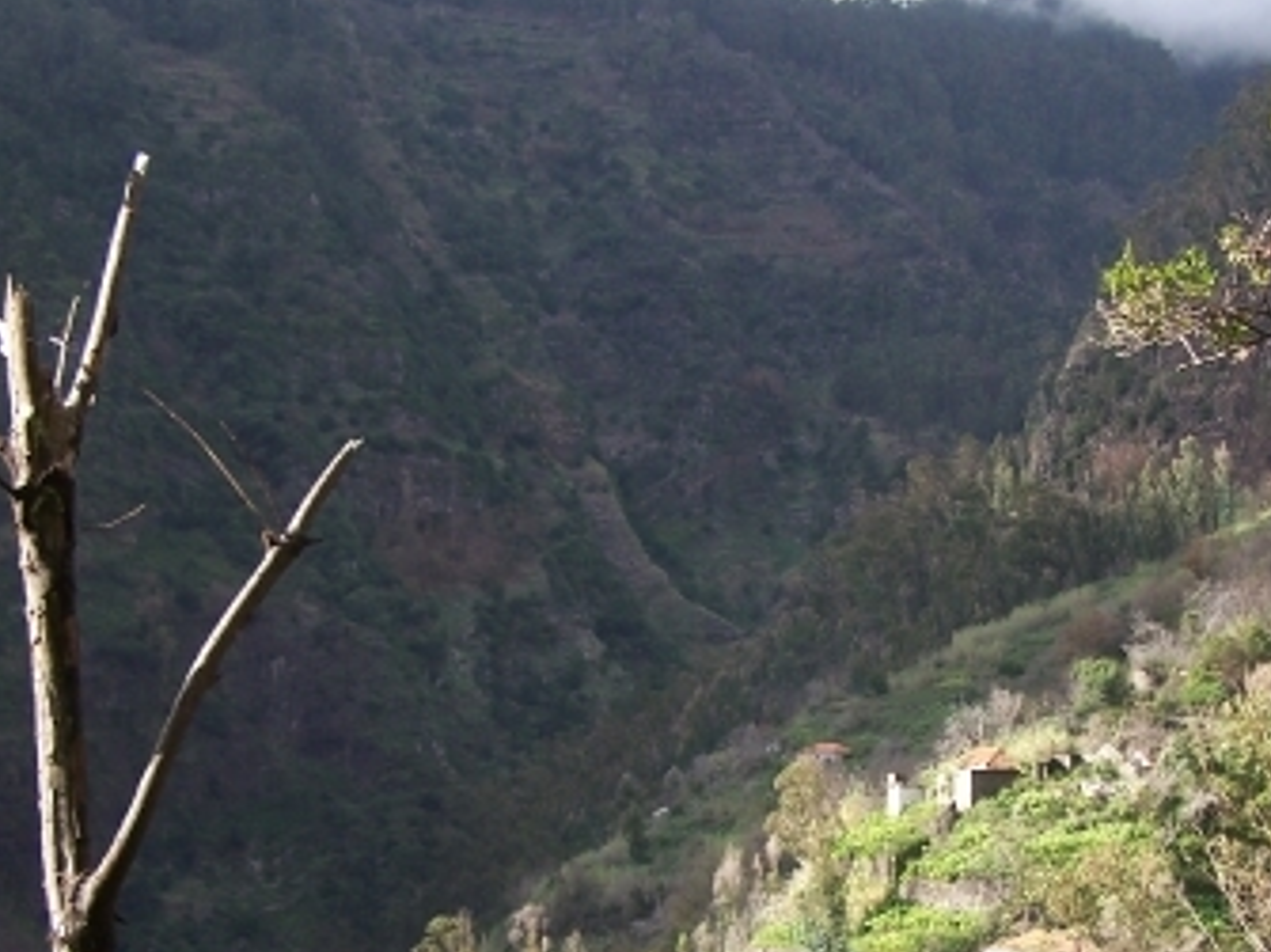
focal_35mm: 68
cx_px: 884
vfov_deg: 21.4
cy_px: 694
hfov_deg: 28.3
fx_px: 2496
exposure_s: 1/320
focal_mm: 6.3
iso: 80
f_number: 2.8
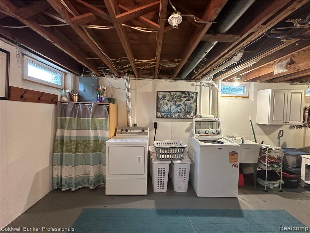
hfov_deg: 102.1
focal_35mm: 14
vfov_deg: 85.7
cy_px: 116
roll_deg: -1.4
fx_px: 125
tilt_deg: -0.9
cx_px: 155
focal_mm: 2.22
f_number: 2.2
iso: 500
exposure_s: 1/60
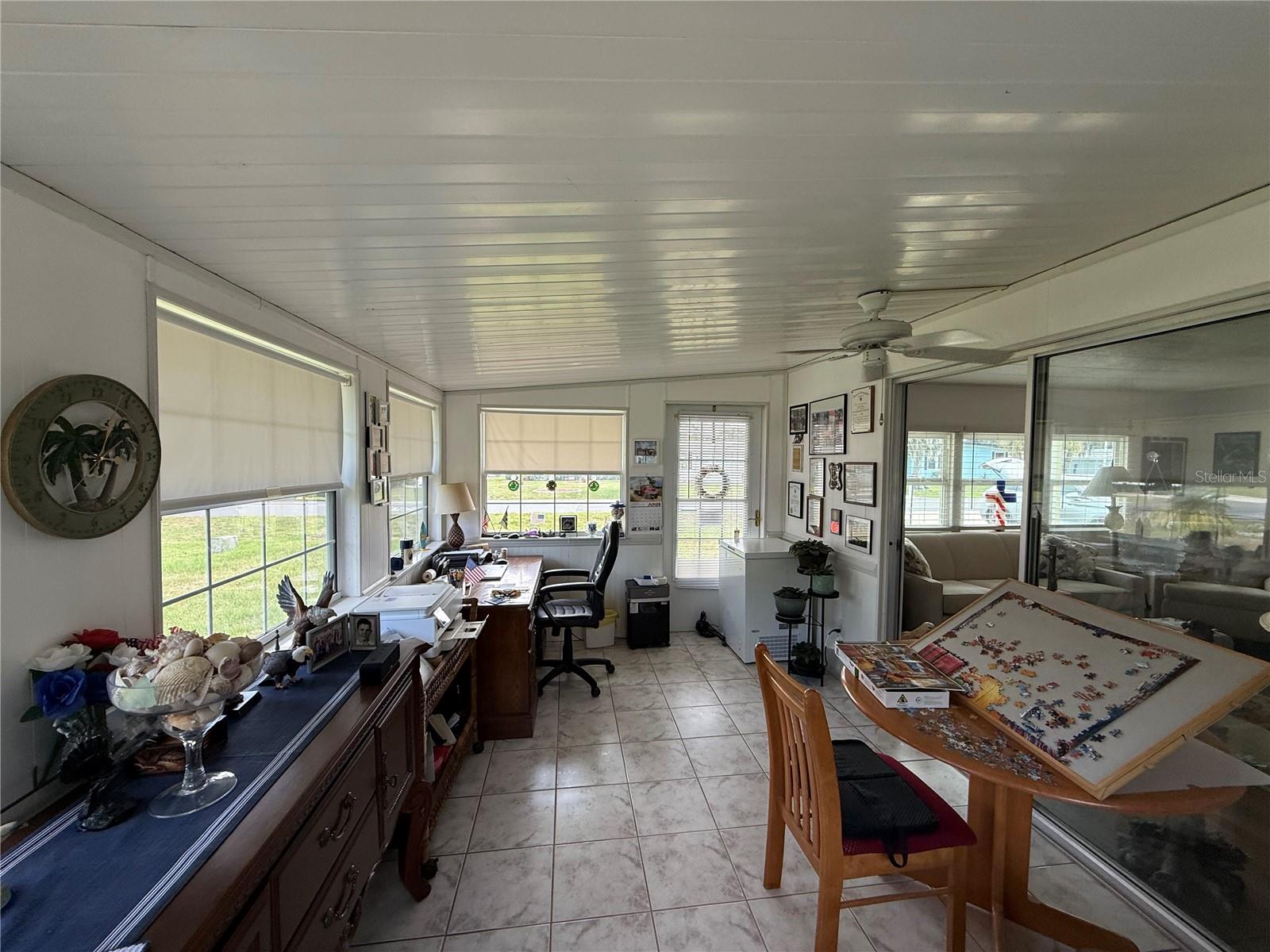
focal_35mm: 14
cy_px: 476
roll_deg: -0.9
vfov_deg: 85.7
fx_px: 514
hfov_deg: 102.1
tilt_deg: -1.5
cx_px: 635
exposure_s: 1/99
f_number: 2.2
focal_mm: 2.22
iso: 80
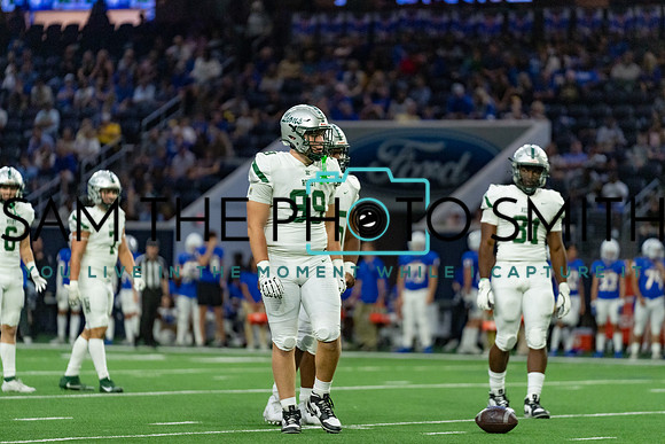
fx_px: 3803
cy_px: 222
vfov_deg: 6.7
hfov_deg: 10.0
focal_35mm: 206
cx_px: 332
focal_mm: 200
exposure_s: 1/1250
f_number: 2.8
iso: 3200
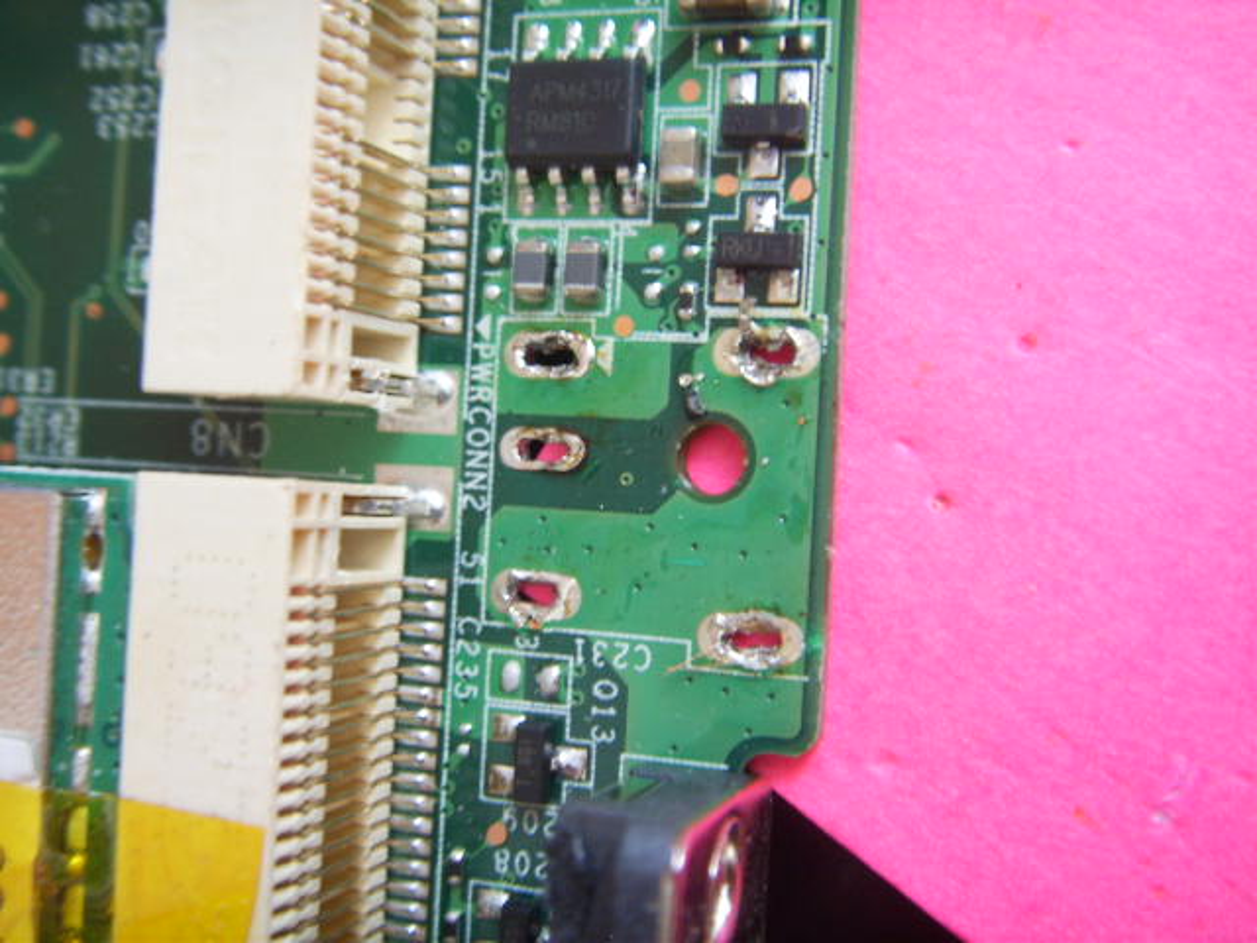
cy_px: 472
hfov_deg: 47.9
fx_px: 1416
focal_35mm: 39
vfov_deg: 36.8
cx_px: 628
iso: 63
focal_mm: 6.6
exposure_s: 1/4
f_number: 3.5
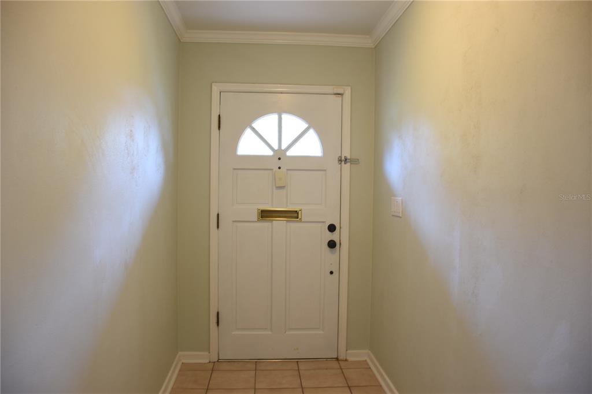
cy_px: 197
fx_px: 444
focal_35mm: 27
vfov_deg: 47.9
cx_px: 296
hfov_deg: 67.4
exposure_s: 1/3
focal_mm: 18
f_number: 3.5
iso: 100
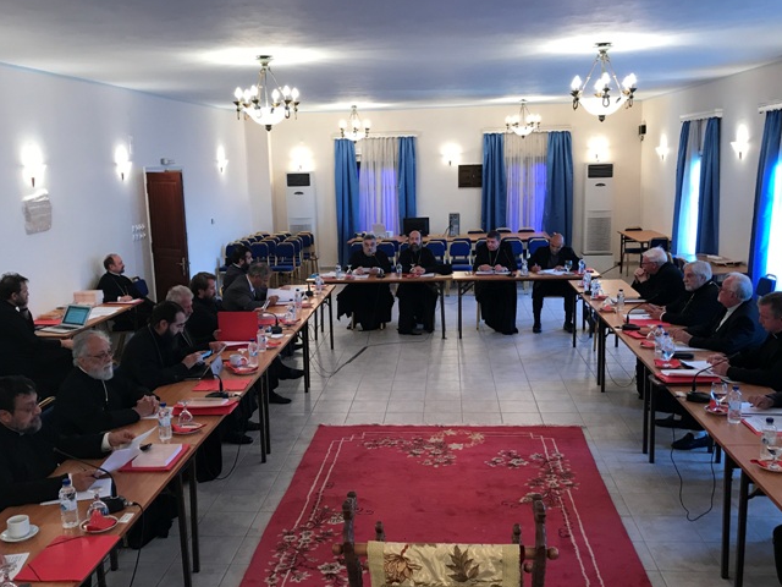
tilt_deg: -9.9
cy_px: 314
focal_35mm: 35
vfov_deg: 40.7
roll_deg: +2.4
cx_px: 386
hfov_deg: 52.6
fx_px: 791
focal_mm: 3.99
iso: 50
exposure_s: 1/17
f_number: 1.8
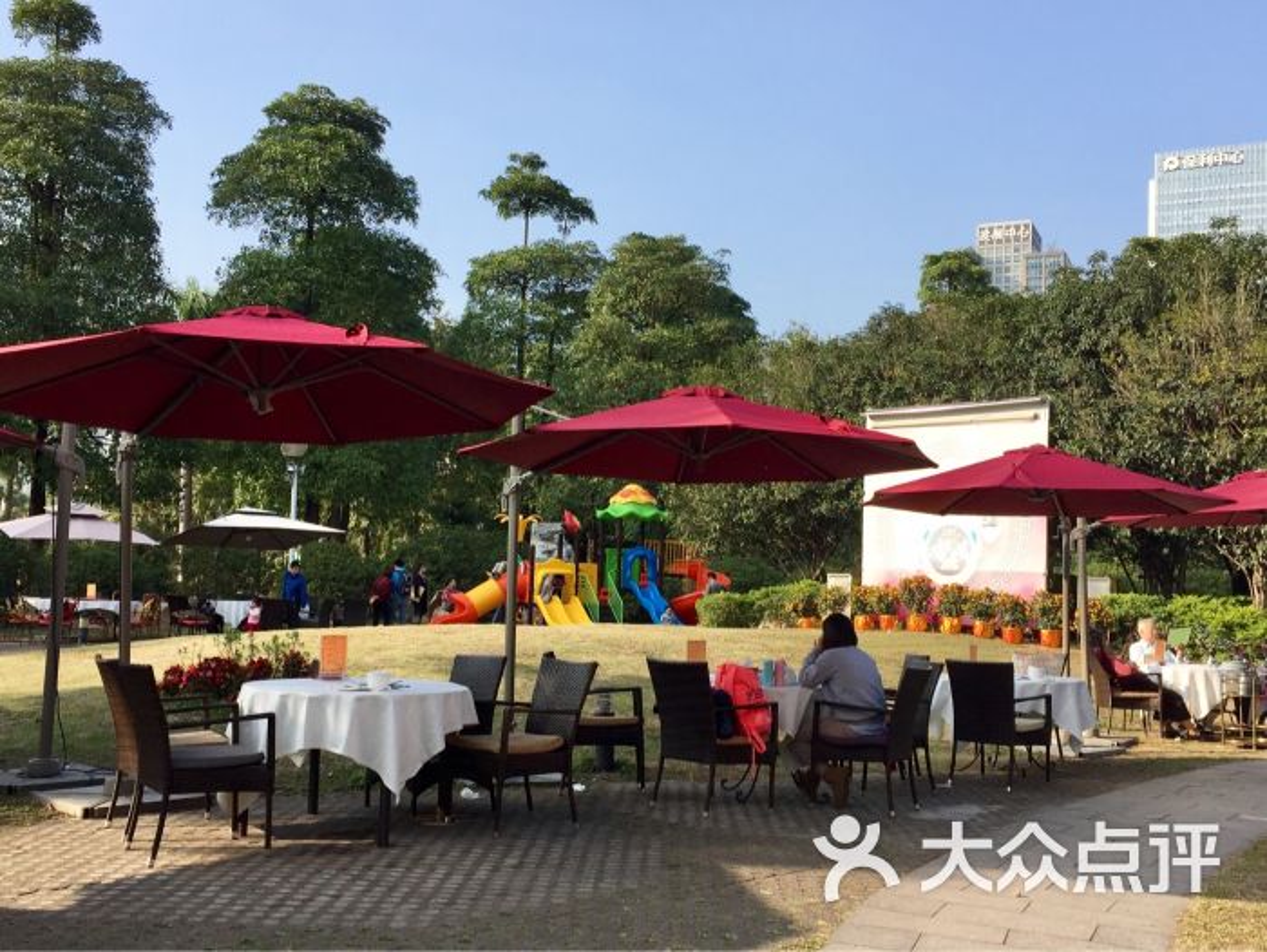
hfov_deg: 61.6
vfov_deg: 48.3
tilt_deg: +3.7
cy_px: 476
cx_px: 634
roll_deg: -0.1
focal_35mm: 29
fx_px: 1062
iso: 32
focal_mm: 4.15
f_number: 2.2
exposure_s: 1/1276
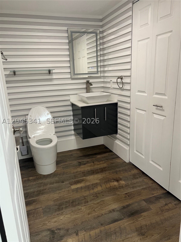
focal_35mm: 26
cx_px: 90
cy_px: 121
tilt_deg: -14.5
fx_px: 181
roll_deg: +3.5
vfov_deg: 67.3
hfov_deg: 53.1
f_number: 1.5
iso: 125
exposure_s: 1/91
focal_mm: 5.7
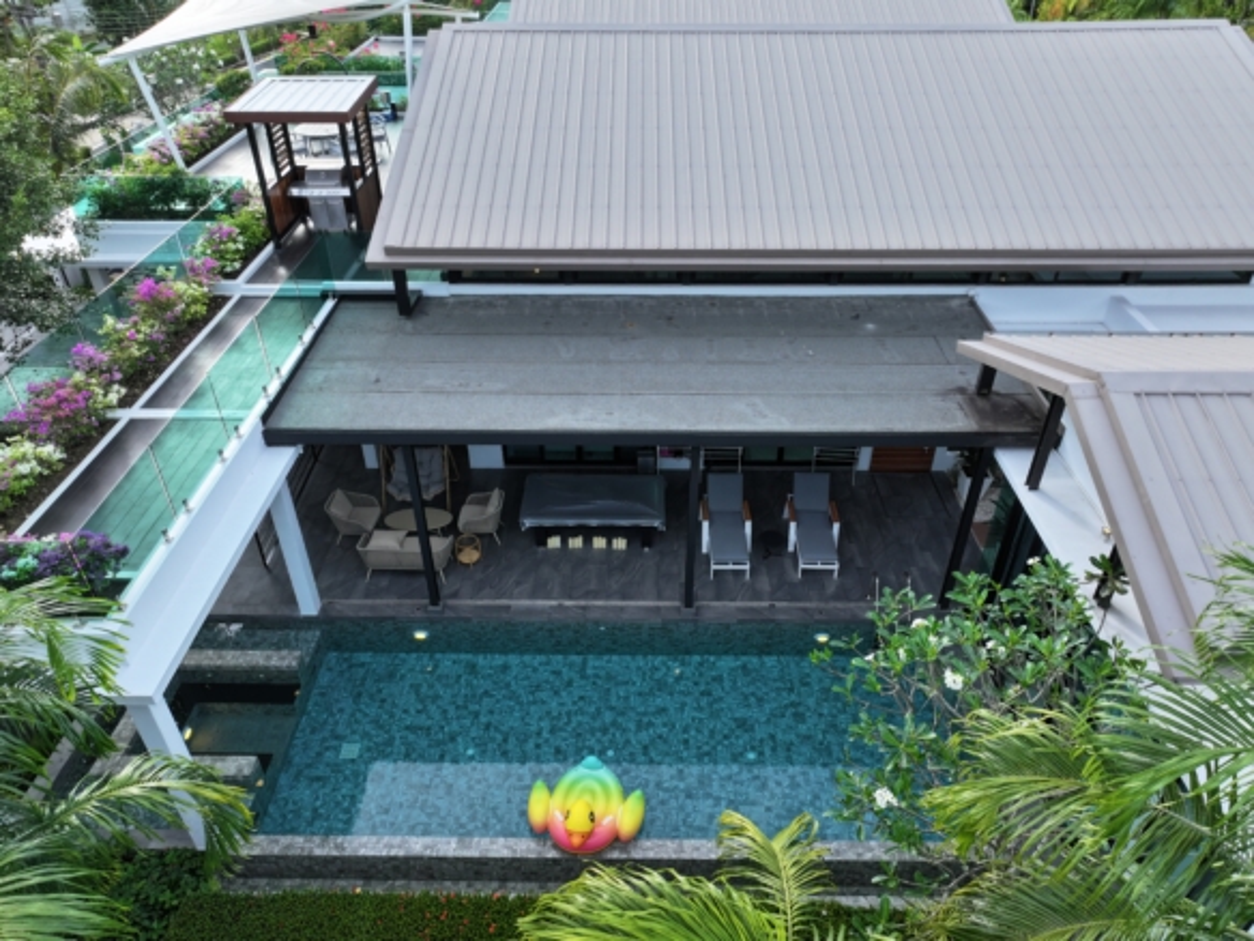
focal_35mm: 24
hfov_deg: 71.6
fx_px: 869
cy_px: 470
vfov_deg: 56.8
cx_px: 627
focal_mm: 12.29
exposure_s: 1/320
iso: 100
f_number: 3.2
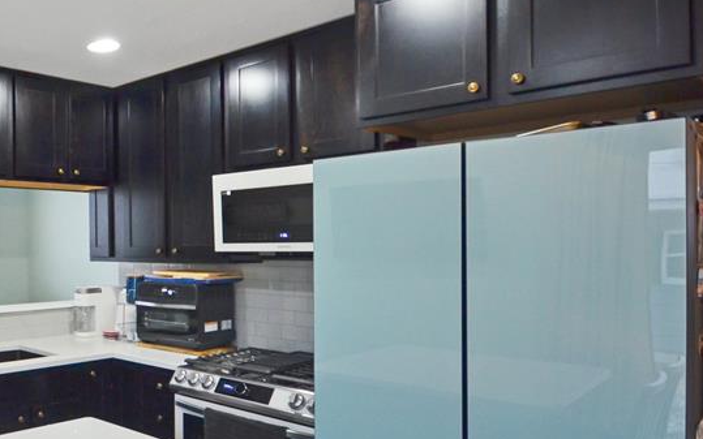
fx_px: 556
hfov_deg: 54.1
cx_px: 39
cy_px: 220
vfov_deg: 43.2
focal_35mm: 29
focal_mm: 10
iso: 450
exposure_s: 1/60
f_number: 4
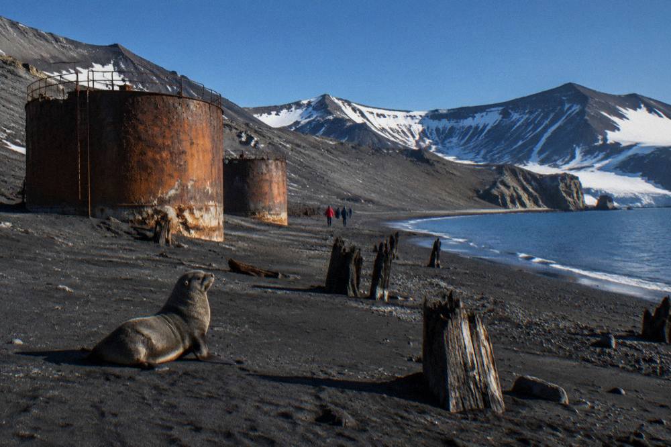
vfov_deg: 37.8
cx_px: 336
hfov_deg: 54.5
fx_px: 652
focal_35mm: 35
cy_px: 224
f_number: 7.1
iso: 3200
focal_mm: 35
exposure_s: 1/20
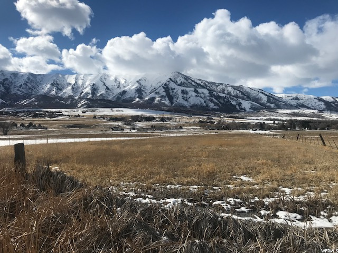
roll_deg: -0.9
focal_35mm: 28
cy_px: 126
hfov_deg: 63.4
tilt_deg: +0.5
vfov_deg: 49.7
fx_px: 273
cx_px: 169
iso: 20
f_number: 1.8
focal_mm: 3.99
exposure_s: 1/6849
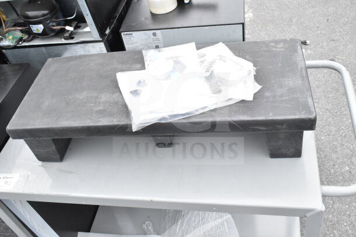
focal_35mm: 36
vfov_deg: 36.9
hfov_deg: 53.1
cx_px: 178
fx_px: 356
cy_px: 118
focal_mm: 24
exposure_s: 1/500
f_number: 11
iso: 1600
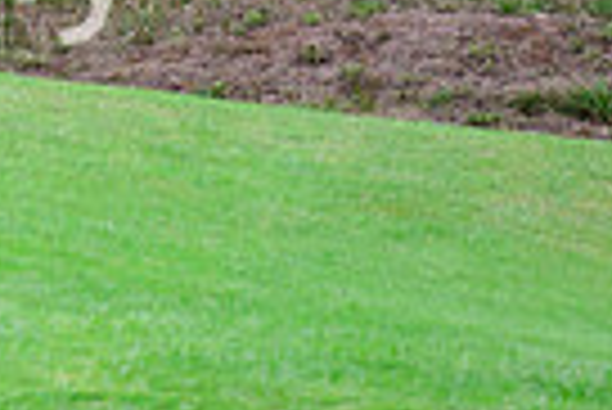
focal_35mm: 1703
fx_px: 28982
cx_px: -423
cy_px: -282
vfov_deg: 0.8
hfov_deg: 1.2
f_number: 5.6
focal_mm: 400
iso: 2000
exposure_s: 1/2500
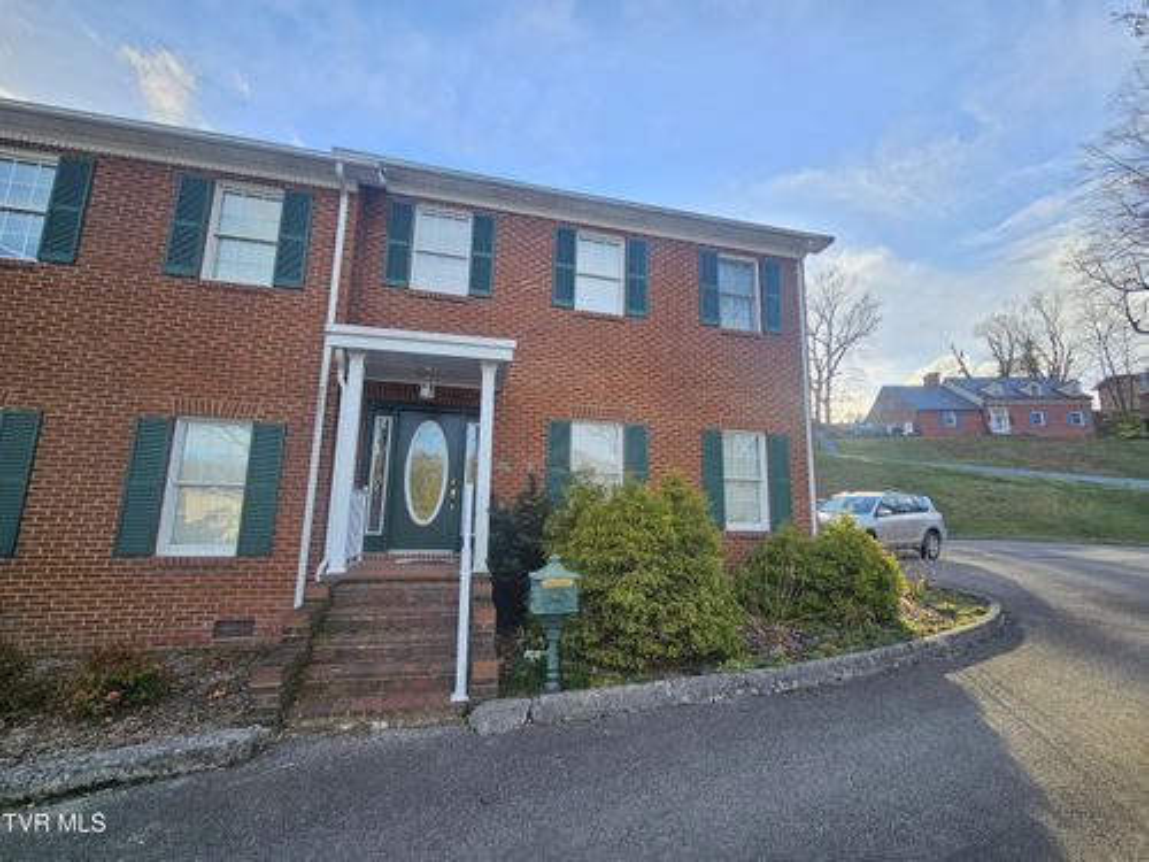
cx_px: 574
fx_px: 432
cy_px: 431
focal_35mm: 13
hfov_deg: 106.2
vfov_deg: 89.9
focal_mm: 2.2
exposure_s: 1/823
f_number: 2.2
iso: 64
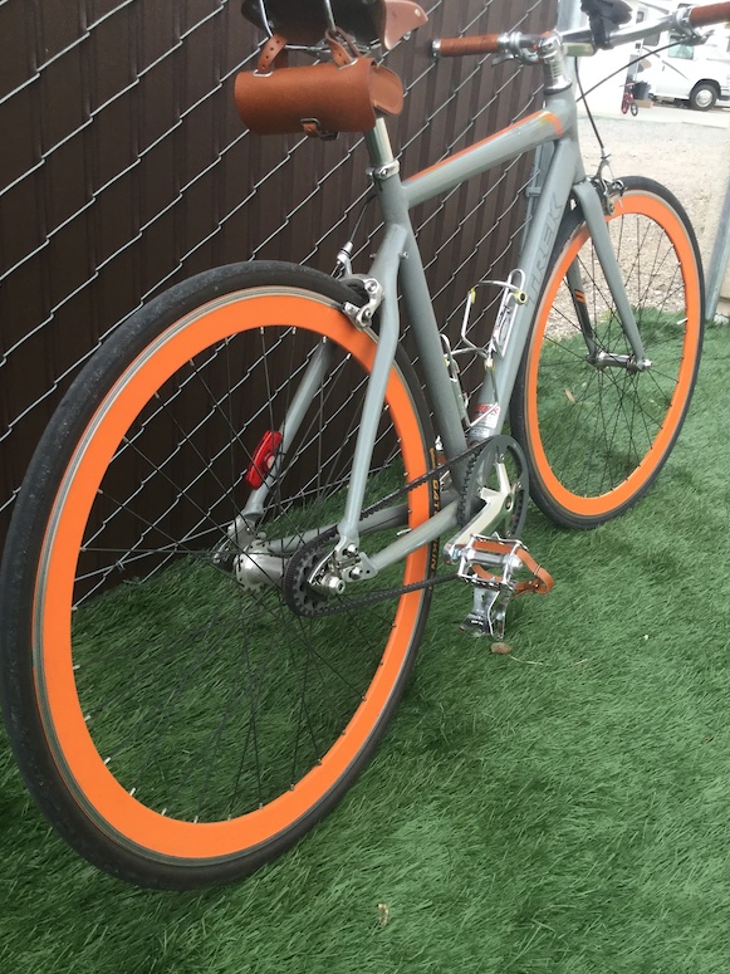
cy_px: 478
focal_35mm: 32
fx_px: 900
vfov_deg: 56.8
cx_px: 369
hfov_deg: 44.1
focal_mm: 3.3
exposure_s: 1/40
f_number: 2.4
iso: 32
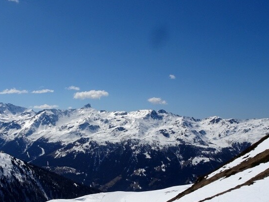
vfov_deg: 31.6
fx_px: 350
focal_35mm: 45
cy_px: 151
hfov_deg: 41.7
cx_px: 97
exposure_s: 1/2000
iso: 80
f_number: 4.5
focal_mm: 4.1
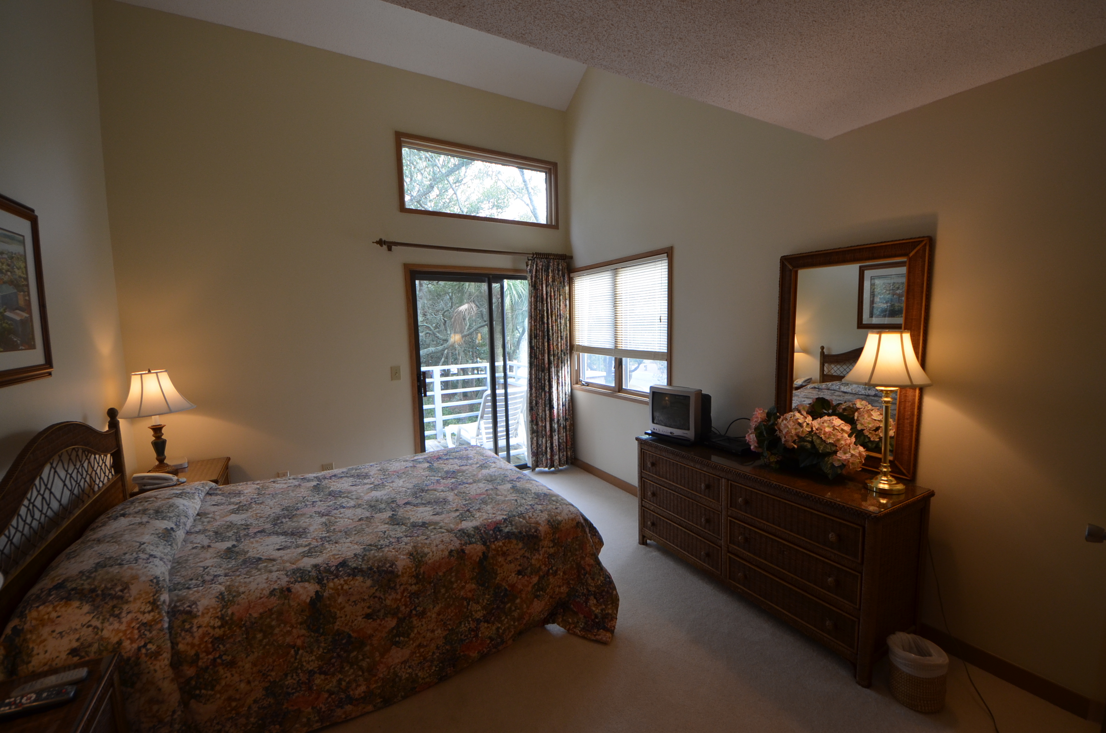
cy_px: 366
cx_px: 553
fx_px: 414
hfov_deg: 106.4
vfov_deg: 83.0
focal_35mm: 14
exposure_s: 1/60
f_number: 4.5
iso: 500
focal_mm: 9
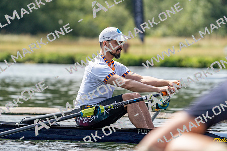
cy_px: 76
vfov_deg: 3.8
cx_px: 114
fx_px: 2264
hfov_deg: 5.7
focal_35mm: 359
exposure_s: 1/1600
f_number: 6.3
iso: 320
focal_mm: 359
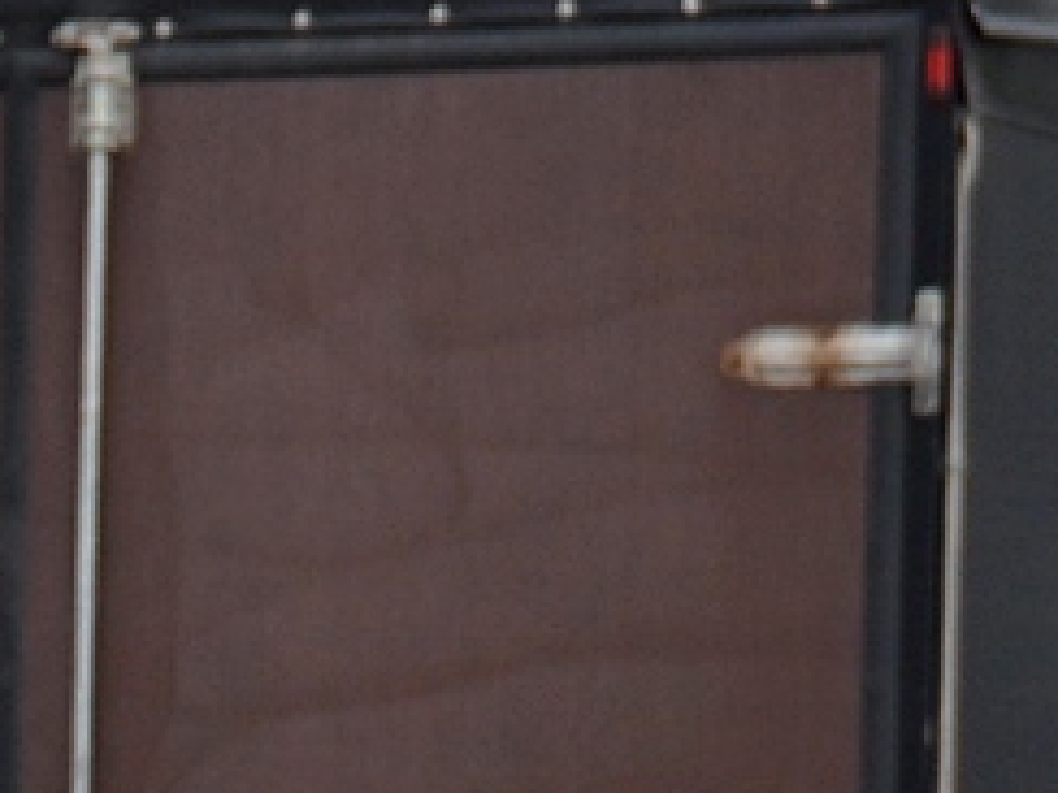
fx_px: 20354
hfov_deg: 2.9
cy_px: 1770
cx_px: -1873
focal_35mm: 666
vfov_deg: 2.2
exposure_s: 1/60
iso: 400
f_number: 5
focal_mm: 75
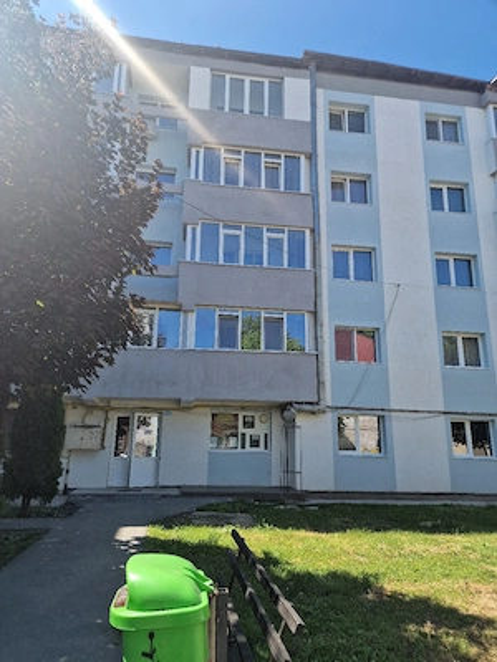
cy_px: 331
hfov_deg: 58.9
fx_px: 440
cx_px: 248
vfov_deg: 73.9
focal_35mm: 23
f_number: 1.8
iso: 50
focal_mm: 6.4
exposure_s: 1/556
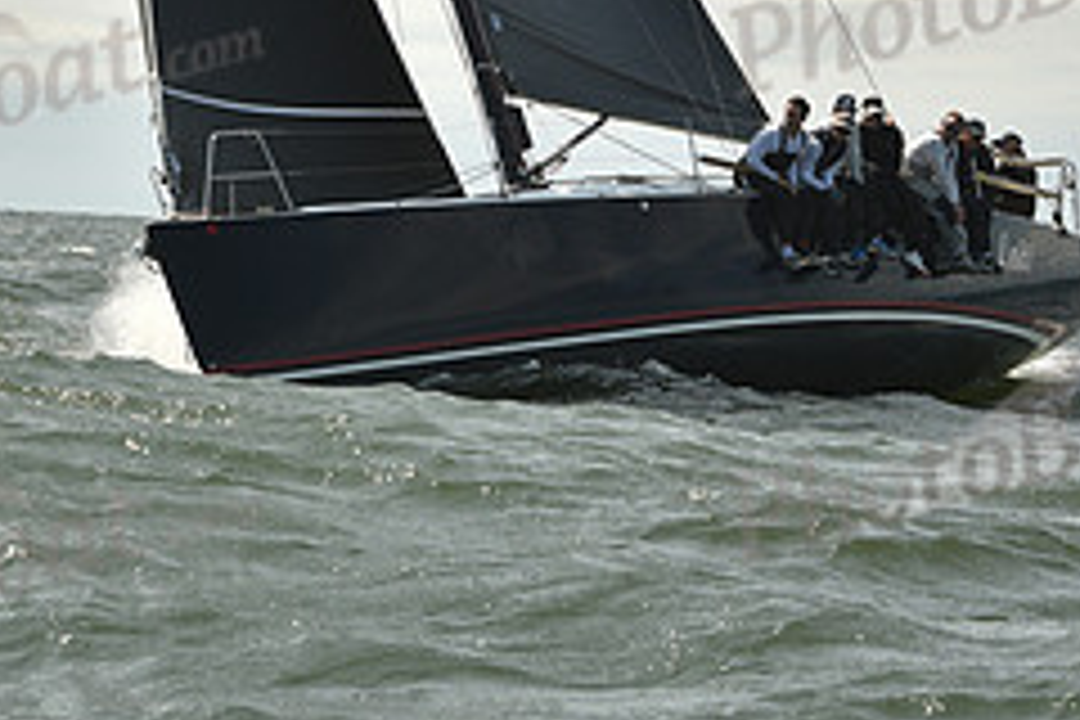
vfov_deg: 8.1
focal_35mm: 169
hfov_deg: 12.2
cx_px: 500
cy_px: 277
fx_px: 5070
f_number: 9
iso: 250
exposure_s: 1/800
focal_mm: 70
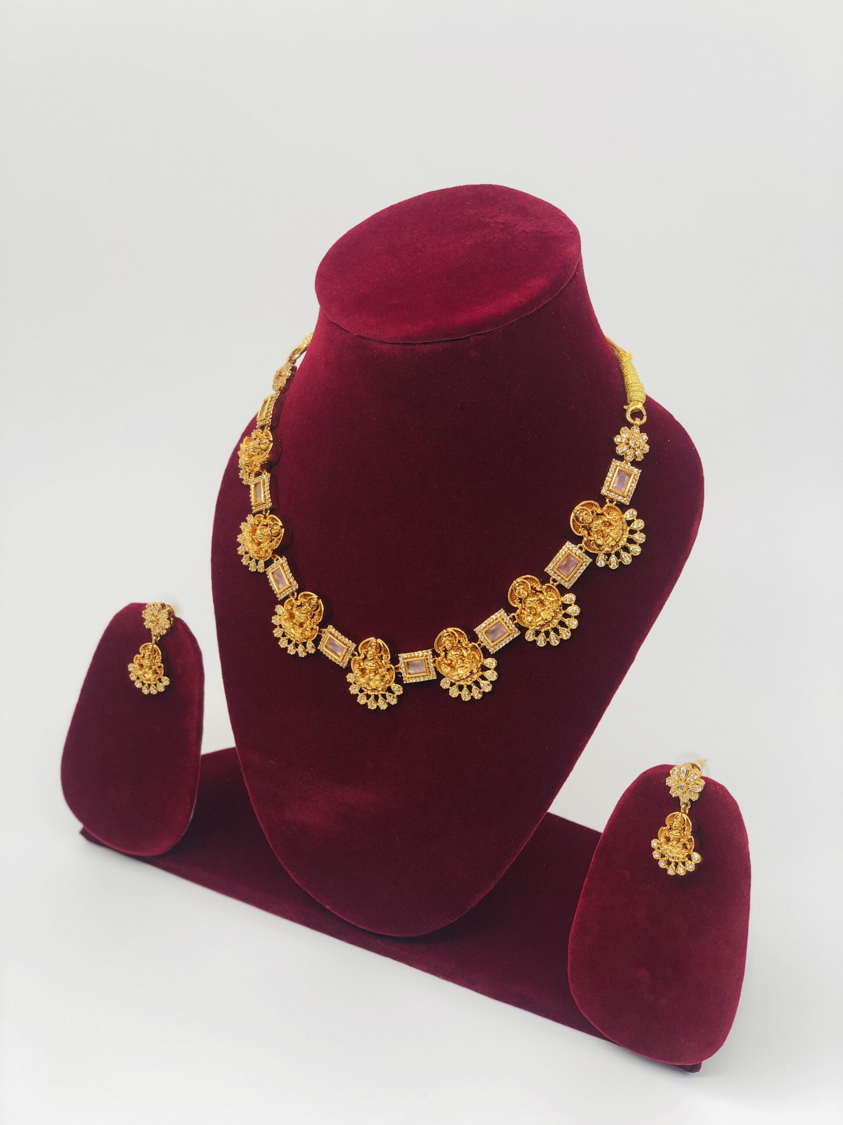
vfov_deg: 36.8
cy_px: 562
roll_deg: -0.1
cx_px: 422
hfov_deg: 28.0
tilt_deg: -27.1
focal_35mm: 52
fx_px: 1688
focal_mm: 6
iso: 16
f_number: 2.4
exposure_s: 1/100
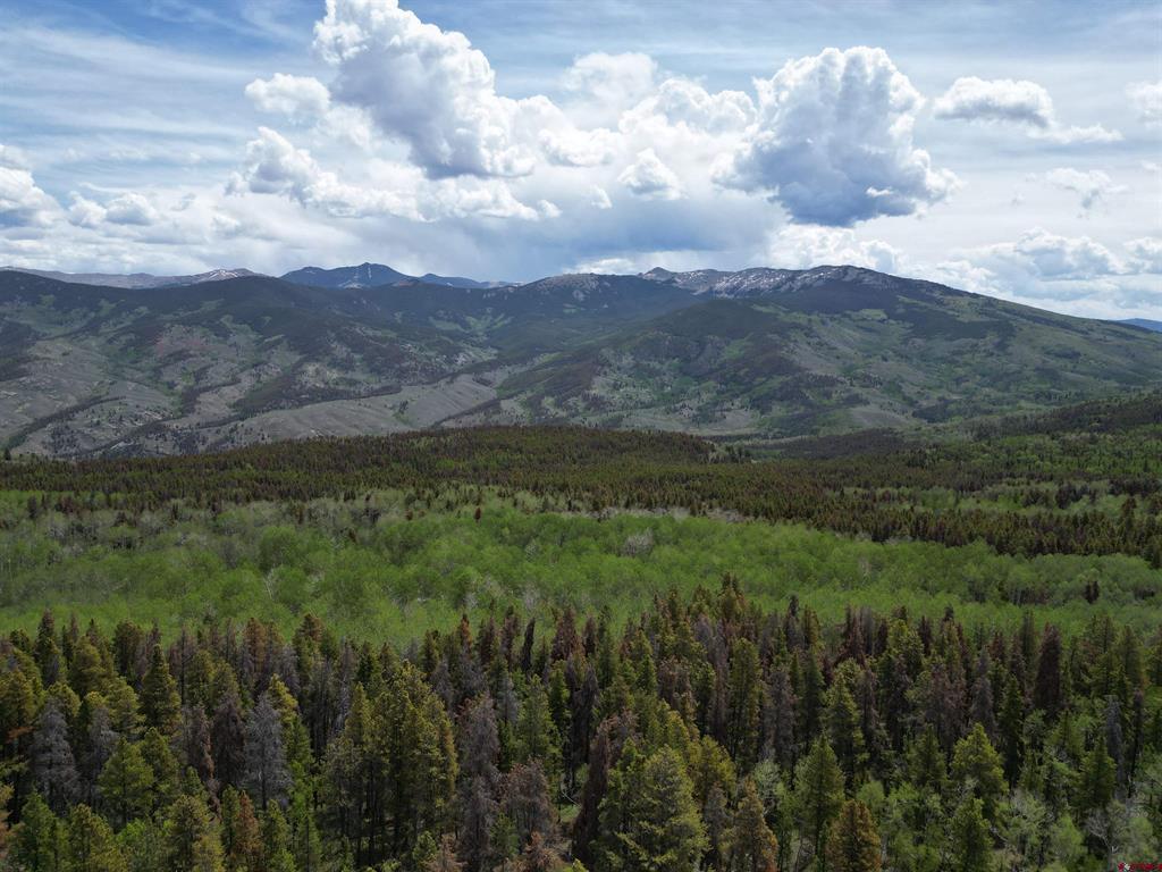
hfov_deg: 71.6
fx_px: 806
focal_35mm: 24
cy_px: 436
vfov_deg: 56.8
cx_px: 581
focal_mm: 6.72
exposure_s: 1/4000
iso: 120
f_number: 1.7
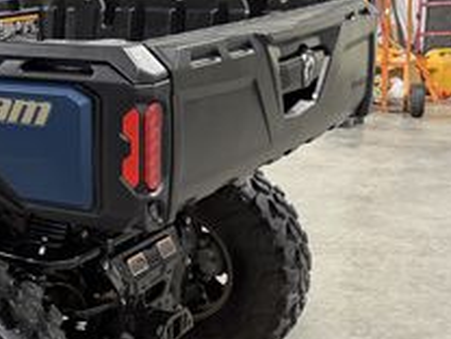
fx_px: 964
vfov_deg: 19.8
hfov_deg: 22.4
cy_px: 96
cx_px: -195
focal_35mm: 74
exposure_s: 1/60
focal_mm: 6.76
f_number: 1.78
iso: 400
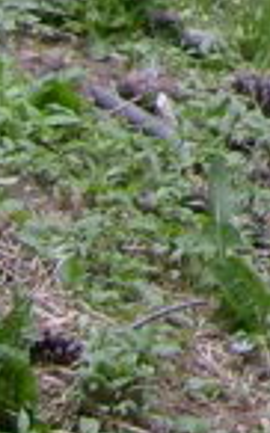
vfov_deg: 7.4
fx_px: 3079
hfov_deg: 4.5
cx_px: 1130
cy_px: -667
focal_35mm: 261
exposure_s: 1/60
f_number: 2.8
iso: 80
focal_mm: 5.8
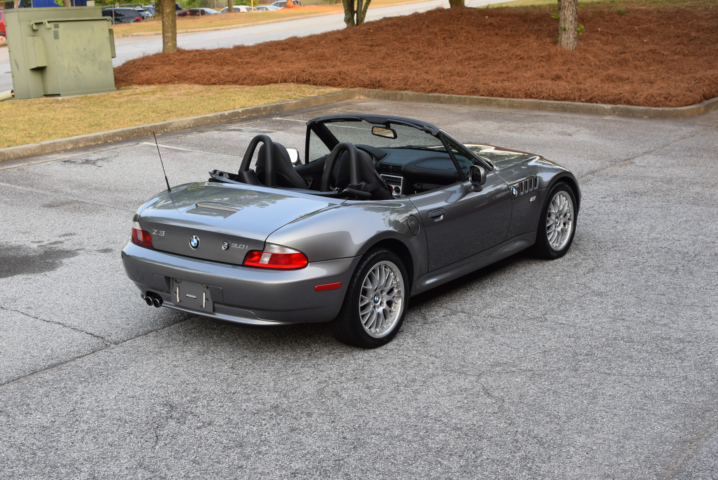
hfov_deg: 37.8
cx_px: 359
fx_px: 1048
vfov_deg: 25.8
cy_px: 240
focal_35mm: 52
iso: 400
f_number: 5.6
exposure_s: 1/125
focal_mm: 35
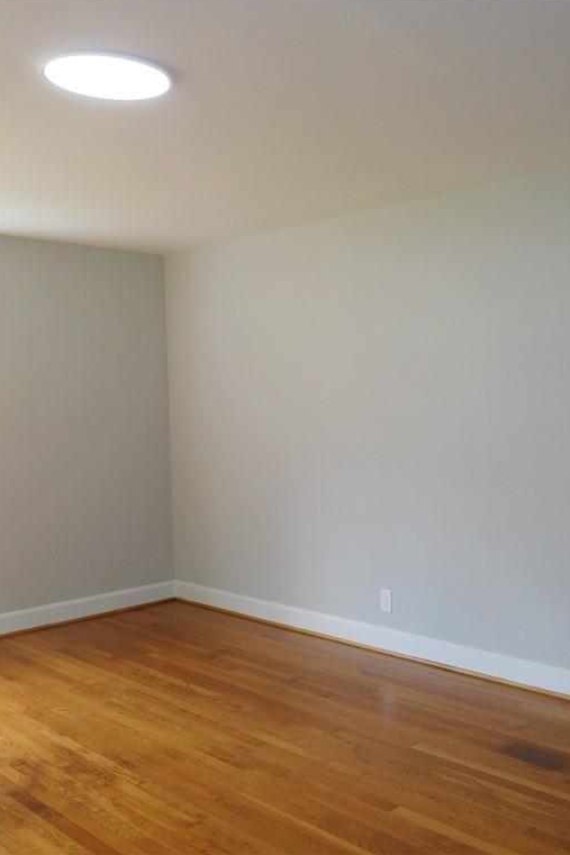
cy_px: 425
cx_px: 410
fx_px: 832
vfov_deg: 54.4
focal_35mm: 35
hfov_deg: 37.1
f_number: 3.4
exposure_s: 1/50
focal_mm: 4.5
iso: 125
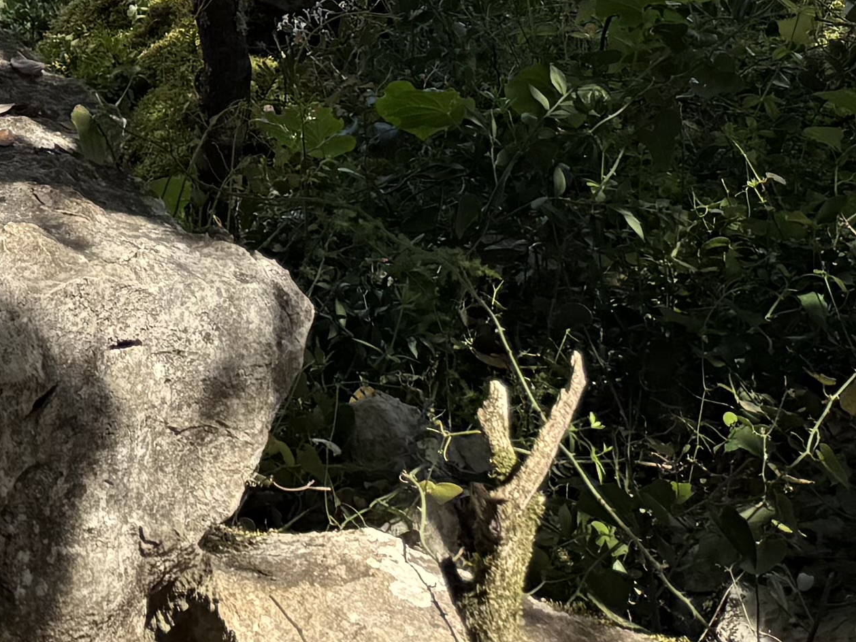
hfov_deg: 15.7
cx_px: -629
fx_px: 2695
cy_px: -628
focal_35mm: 109
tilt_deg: -8.4
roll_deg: +3.1
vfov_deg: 12.1
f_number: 1.78
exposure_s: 1/3279
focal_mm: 6.76
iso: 80
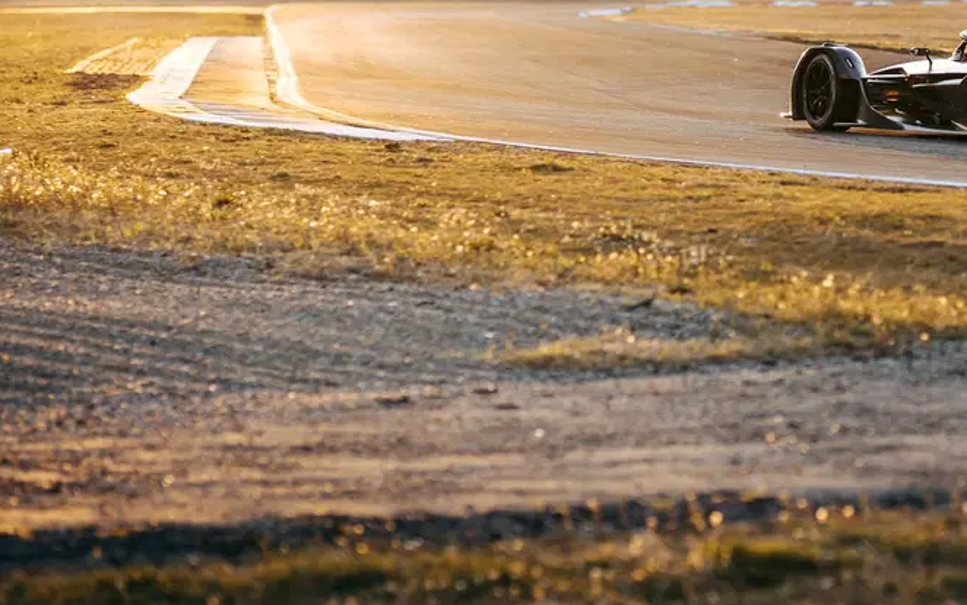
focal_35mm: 157
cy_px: 37
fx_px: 4138
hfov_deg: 13.3
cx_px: 739
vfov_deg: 8.3
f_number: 1.8
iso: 64
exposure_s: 1/640
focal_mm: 85
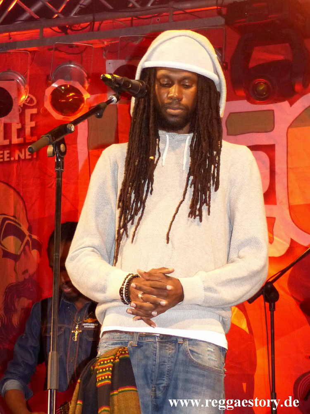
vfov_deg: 25.0
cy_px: 207
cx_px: 155
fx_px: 931
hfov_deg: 18.9
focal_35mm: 78
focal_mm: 14
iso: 500
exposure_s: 1/60
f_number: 2.8
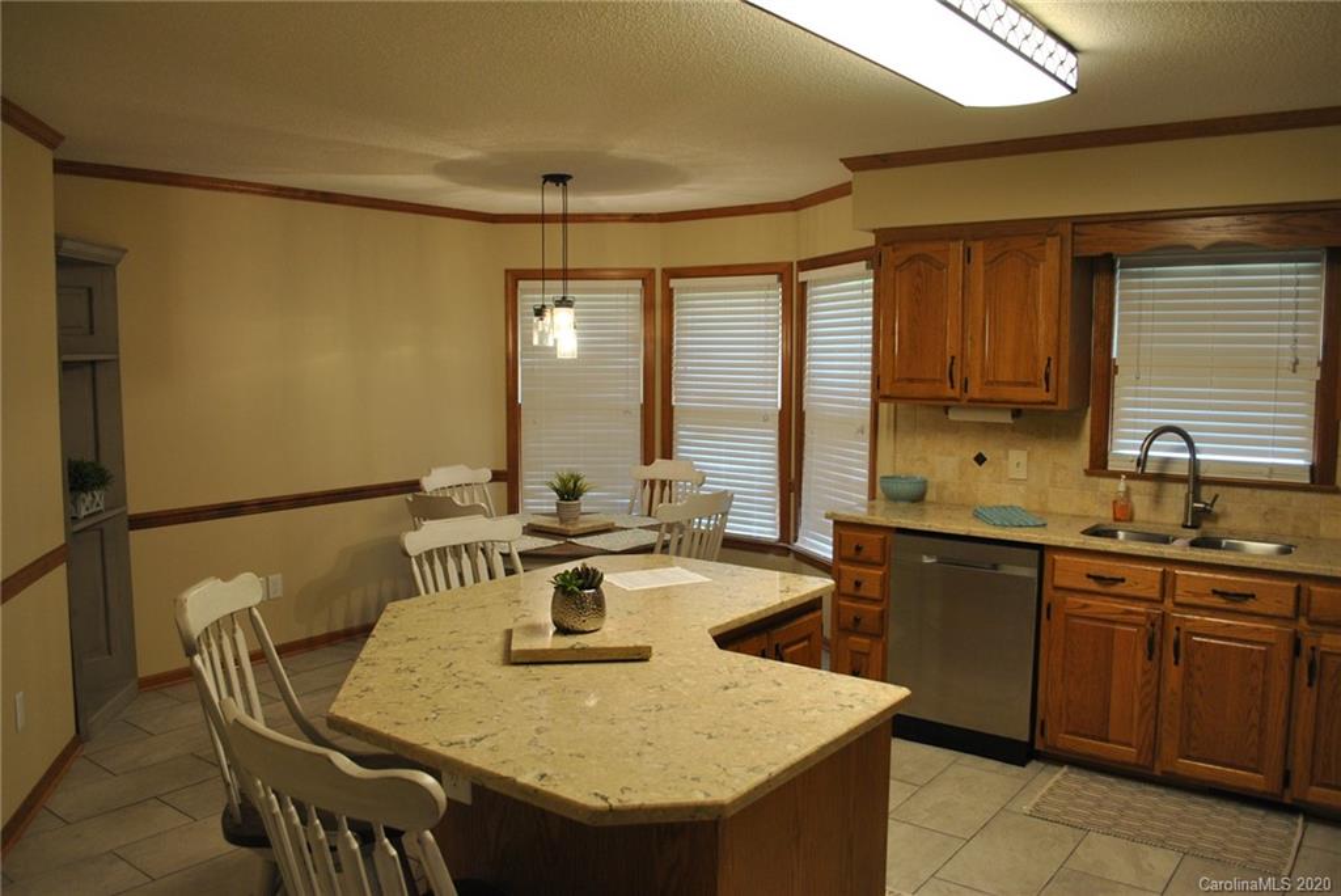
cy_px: 448
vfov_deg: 48.0
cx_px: 670
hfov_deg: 67.4
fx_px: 1006
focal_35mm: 27
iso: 250
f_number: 3.5
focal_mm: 18
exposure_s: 1/30
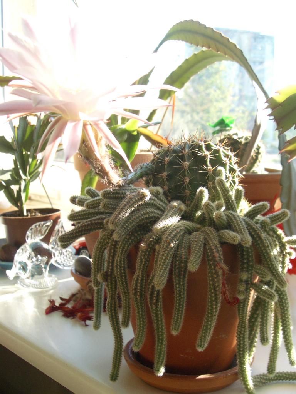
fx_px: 559
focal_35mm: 49
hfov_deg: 29.7
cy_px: 197
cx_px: 148
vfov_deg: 38.9
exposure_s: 1/200
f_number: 3.1
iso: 100
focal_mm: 8.2
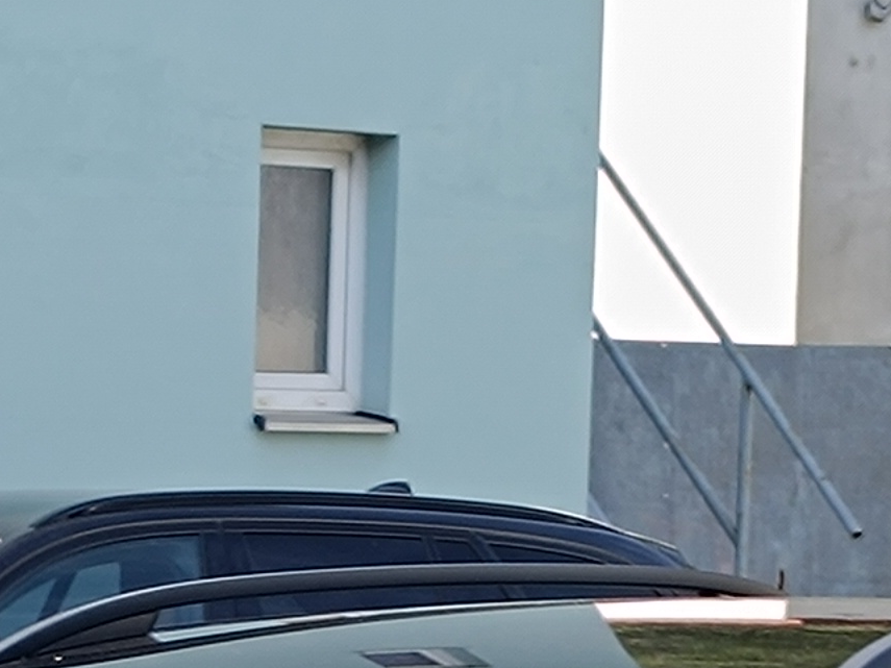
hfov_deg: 16.9
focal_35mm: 115
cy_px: 1243
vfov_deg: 11.8
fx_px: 2960
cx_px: 115
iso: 53
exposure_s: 1/357
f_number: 1.88
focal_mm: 5.59
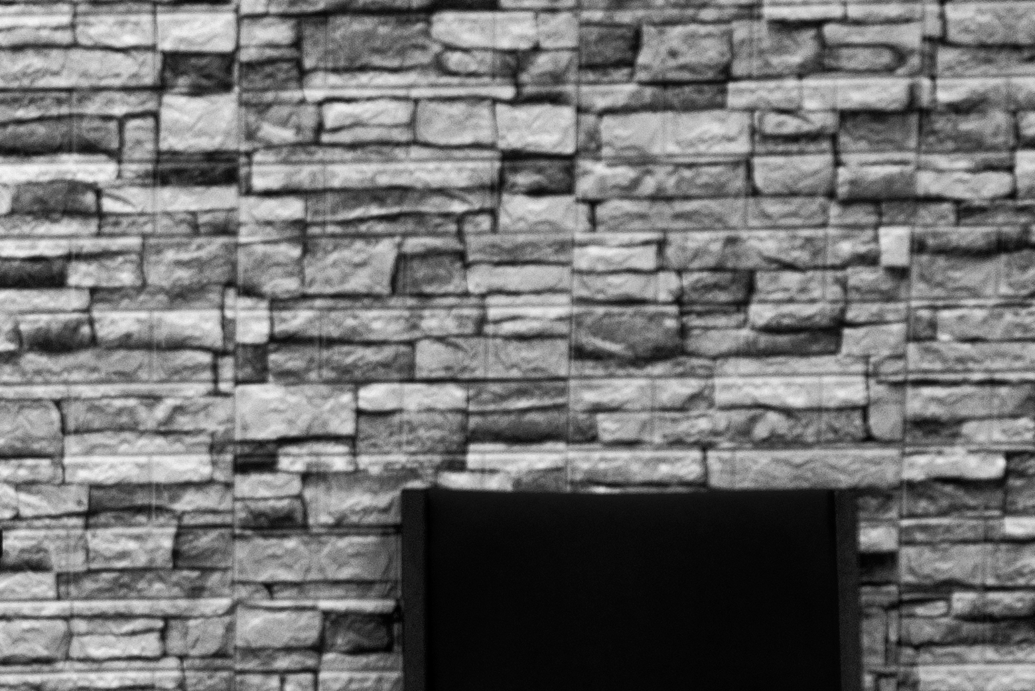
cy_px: 552
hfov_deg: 12.1
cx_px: -482
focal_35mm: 162
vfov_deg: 8.5
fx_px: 4659
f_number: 4.5
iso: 400
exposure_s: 1/50
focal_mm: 42
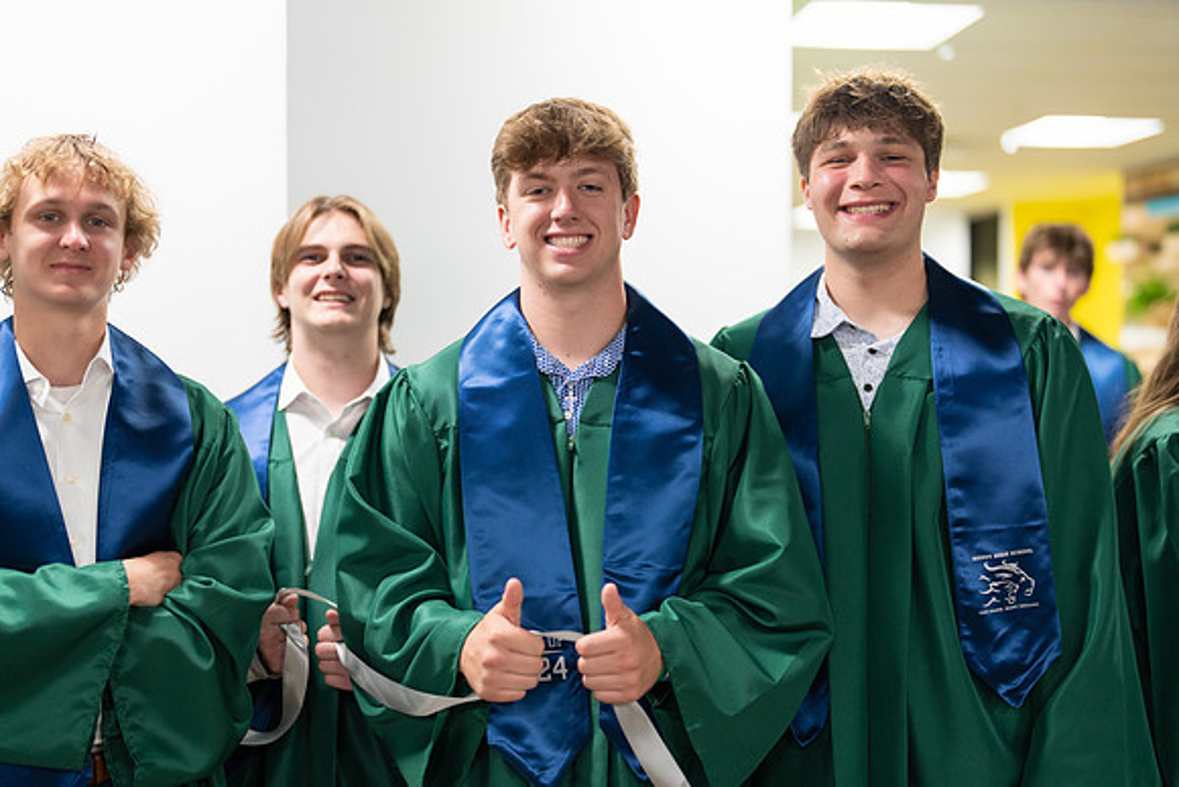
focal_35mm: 50
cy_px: 394
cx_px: 590
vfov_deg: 27.0
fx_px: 1638
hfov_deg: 39.6
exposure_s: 1/320
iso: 500
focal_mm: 50
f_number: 1.2
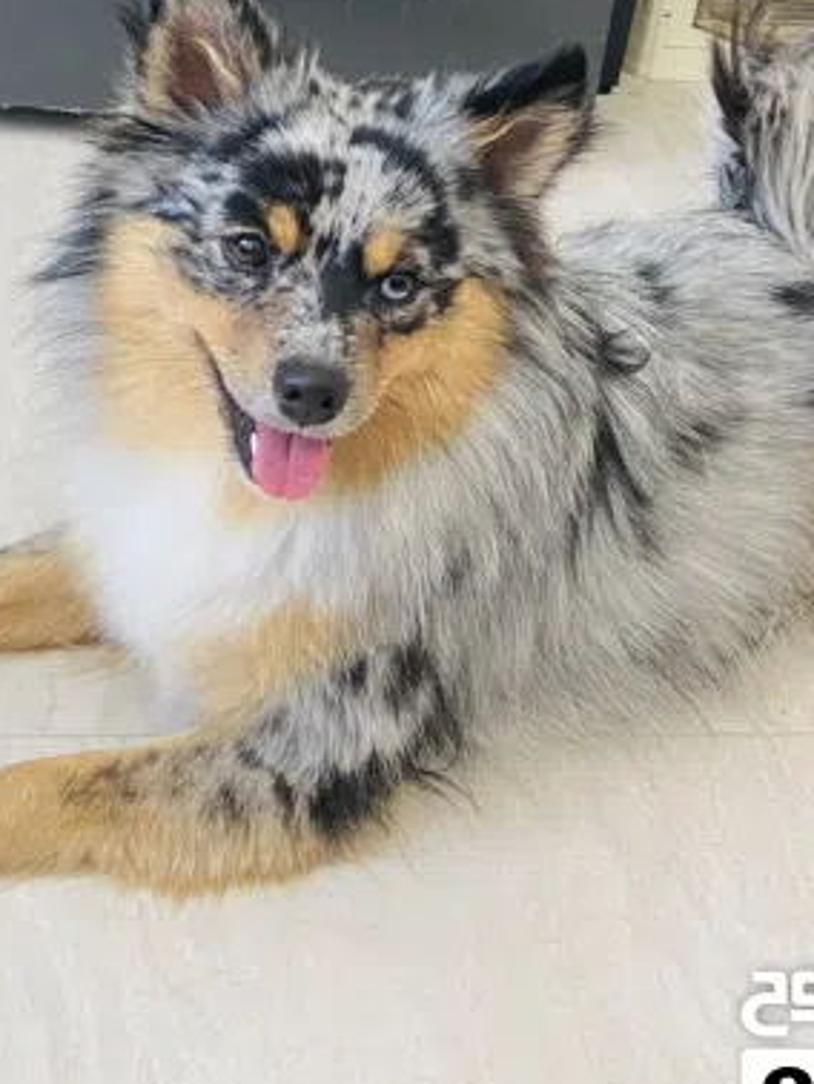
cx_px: 310
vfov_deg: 42.9
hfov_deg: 32.8
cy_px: 531
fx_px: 1378
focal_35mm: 44
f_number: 1.8
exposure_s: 1/69
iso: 125
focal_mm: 4.25
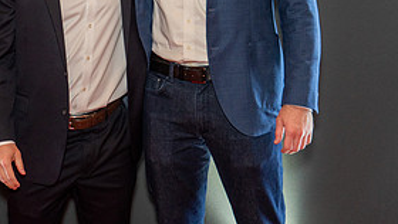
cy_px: -12
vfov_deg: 13.1
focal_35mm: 91
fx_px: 961
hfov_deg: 22.9
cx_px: 58
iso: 1600
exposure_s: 1/60
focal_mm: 42
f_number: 4
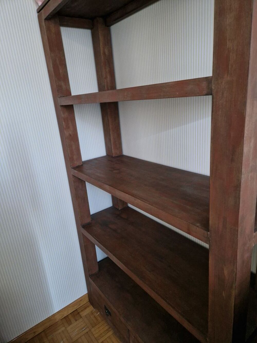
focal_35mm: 23
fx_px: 228
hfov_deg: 58.9
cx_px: 128
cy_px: 172
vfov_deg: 73.9
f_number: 1.8
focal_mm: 5.4
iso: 640
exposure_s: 1/25
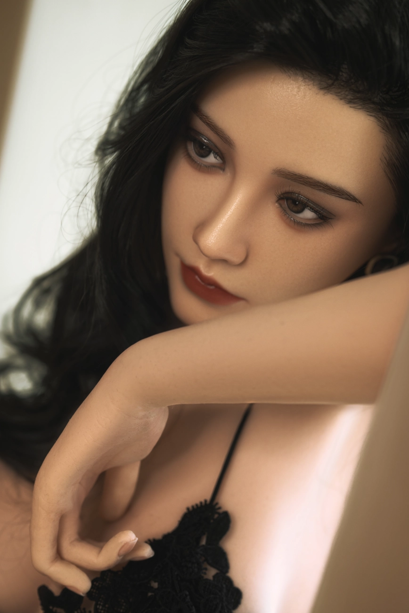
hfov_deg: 19.2
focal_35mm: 71
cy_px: 373
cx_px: 185
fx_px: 1211
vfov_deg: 28.4
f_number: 2.8
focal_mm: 50
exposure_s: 1/200
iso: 250
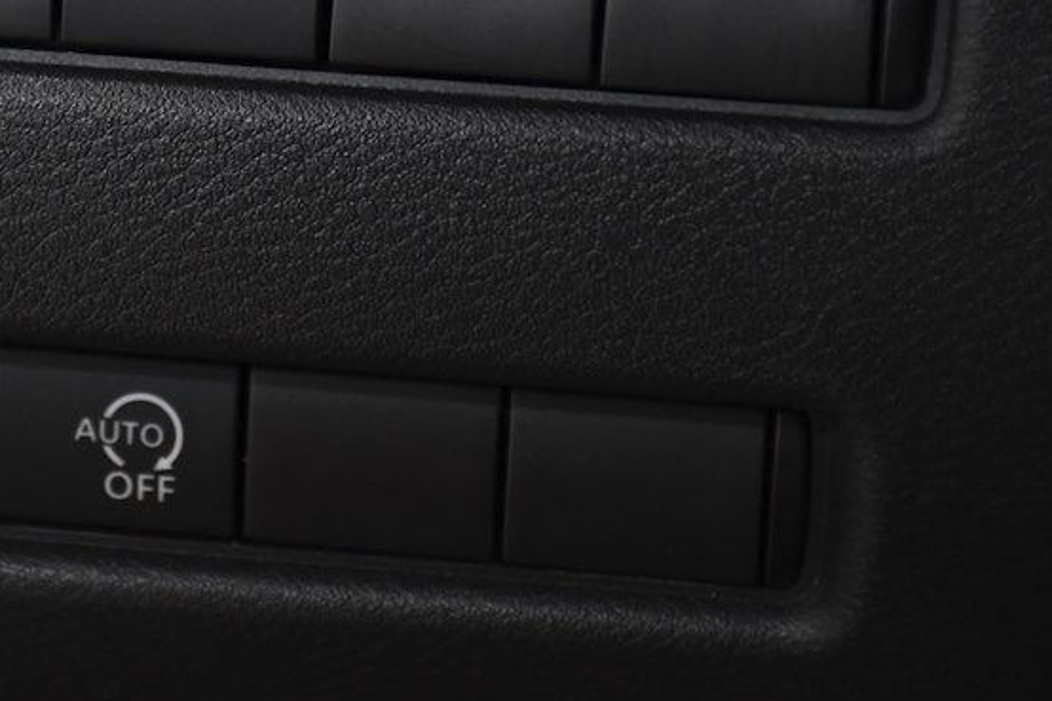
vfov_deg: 7.5
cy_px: 67
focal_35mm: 183
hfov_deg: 11.2
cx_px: 190
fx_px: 5346
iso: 2500
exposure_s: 1/200
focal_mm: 66
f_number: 5
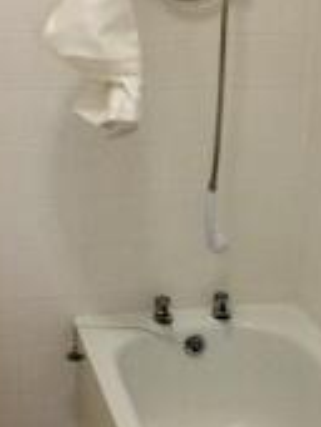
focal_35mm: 90
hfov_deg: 16.4
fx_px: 1110
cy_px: 260
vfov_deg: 21.7
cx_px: 188
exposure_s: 1/20
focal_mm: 4.28
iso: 250
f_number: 2.4
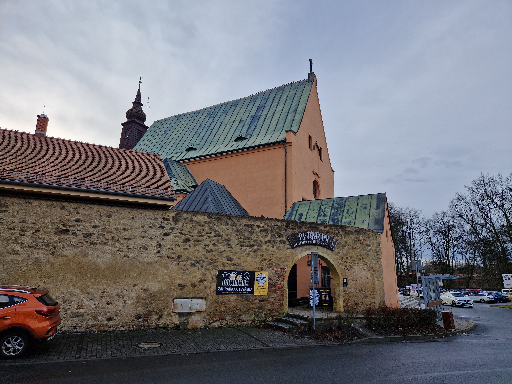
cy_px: 192
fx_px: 340
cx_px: 256
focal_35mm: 23
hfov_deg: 73.9
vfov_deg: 58.9
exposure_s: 1/946
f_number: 1.8
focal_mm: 5.4
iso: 50
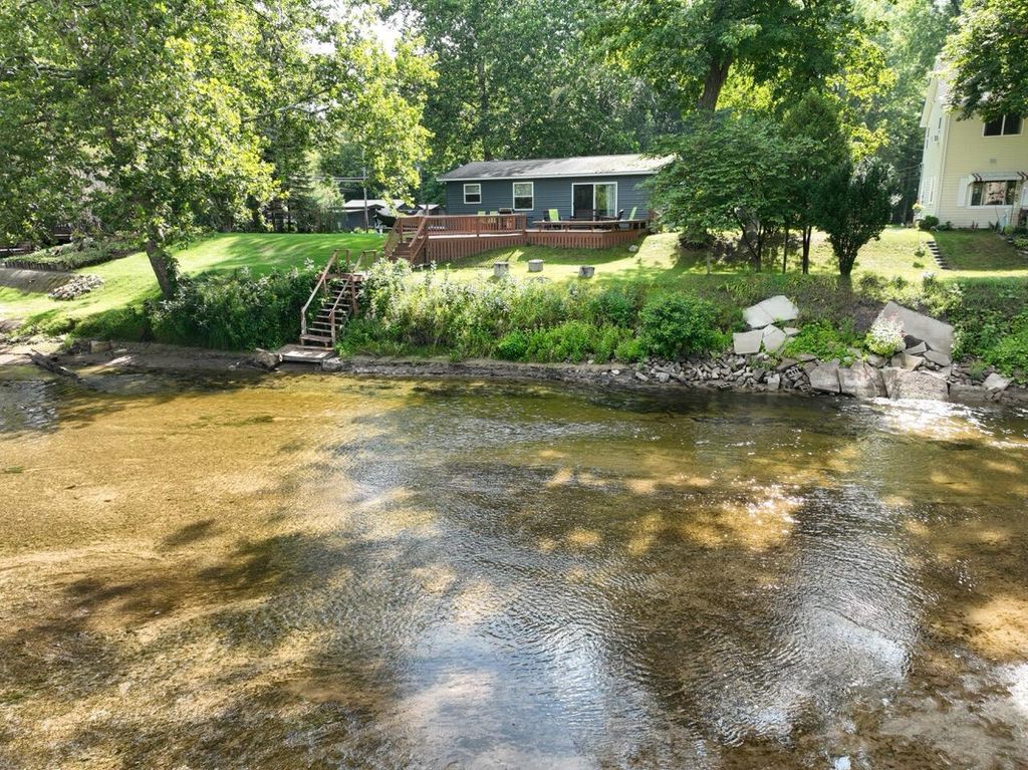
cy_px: 385
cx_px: 514
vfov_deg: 56.8
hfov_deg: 71.6
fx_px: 712
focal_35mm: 24
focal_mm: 12.29
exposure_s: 1/40
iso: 100
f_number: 2.8
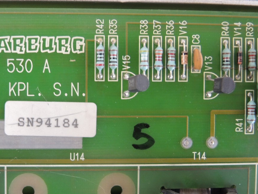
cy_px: 105
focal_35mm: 47
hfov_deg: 39.4
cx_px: 66
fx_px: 350
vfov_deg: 30.9
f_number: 2
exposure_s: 1/30
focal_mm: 6
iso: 360
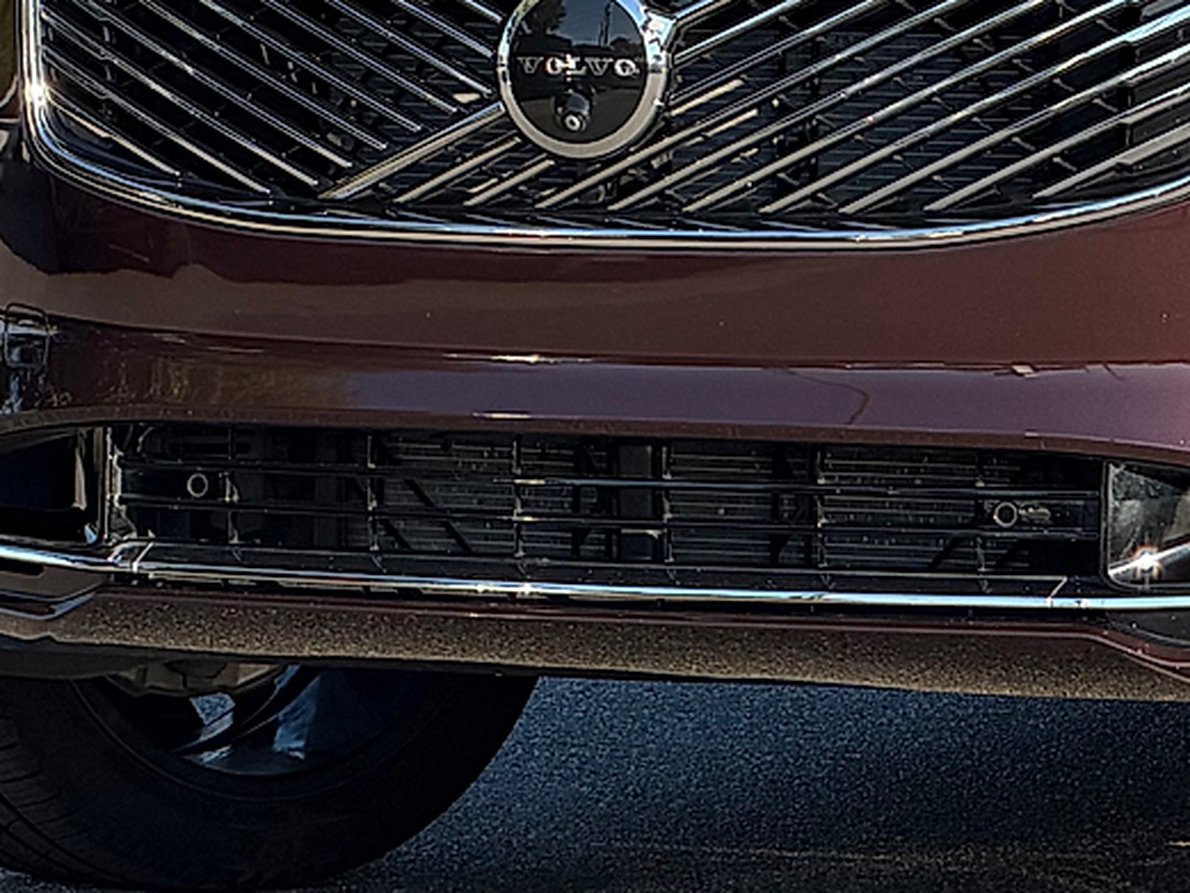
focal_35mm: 307
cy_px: -107
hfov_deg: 6.4
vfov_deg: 4.8
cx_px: 1432
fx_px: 10556
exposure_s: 1/258
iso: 50
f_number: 2.8
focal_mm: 16.89
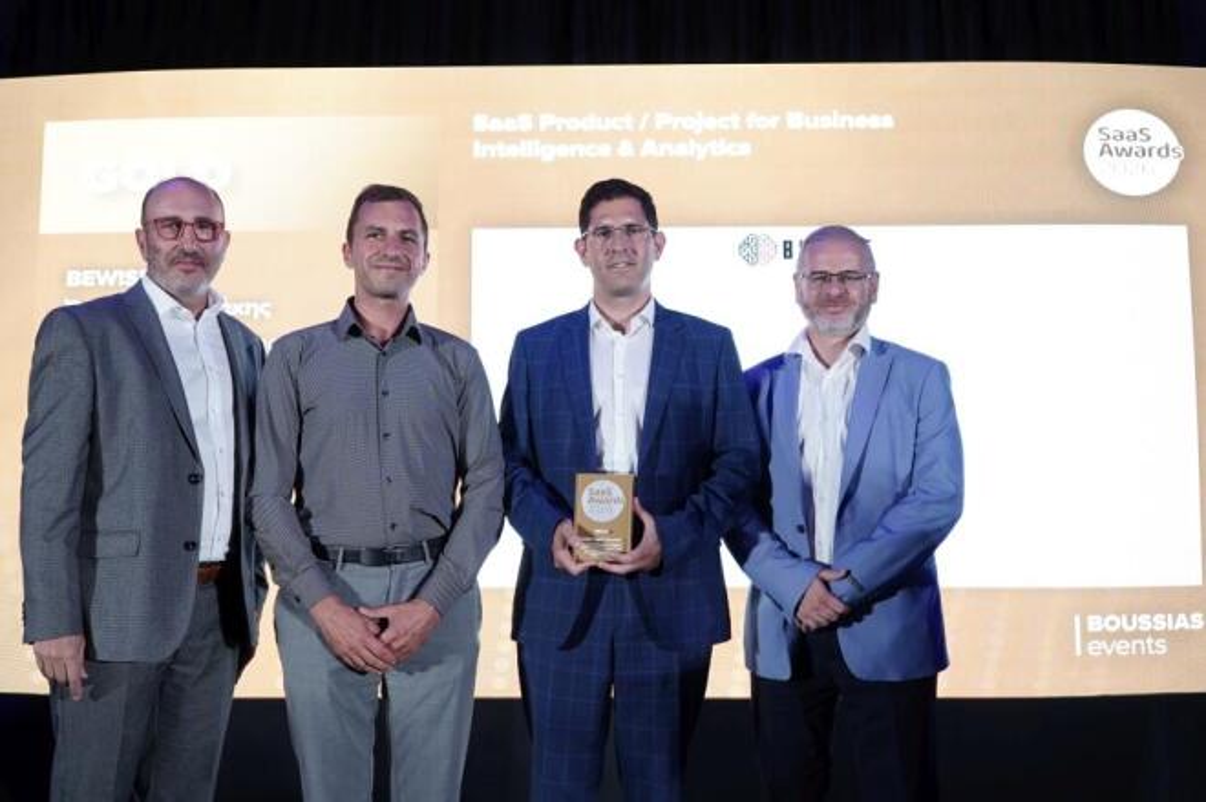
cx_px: 603
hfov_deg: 53.2
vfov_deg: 36.8
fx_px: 1205
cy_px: 401
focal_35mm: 36
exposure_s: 1/80
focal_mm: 24
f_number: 5
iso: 800
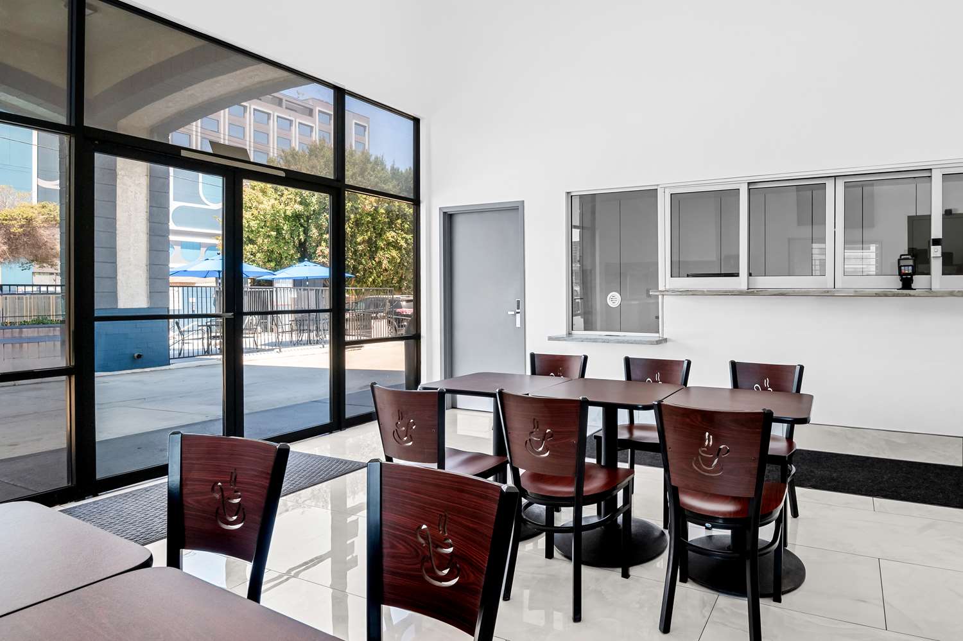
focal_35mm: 16
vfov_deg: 73.7
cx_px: 482
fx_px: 428
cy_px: 320
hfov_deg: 96.8
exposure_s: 1/10
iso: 400
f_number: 11
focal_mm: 16
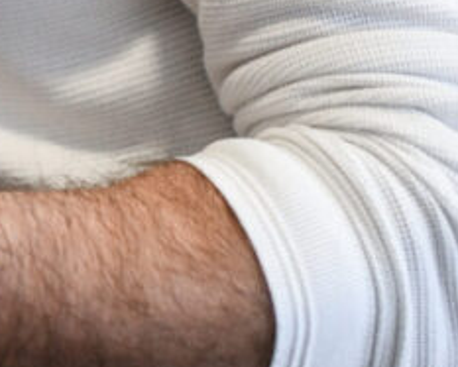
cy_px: -365
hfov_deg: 7.9
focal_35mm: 228
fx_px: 3094
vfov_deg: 6.6
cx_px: -592
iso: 400
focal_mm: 35
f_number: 1.8
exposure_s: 1/200
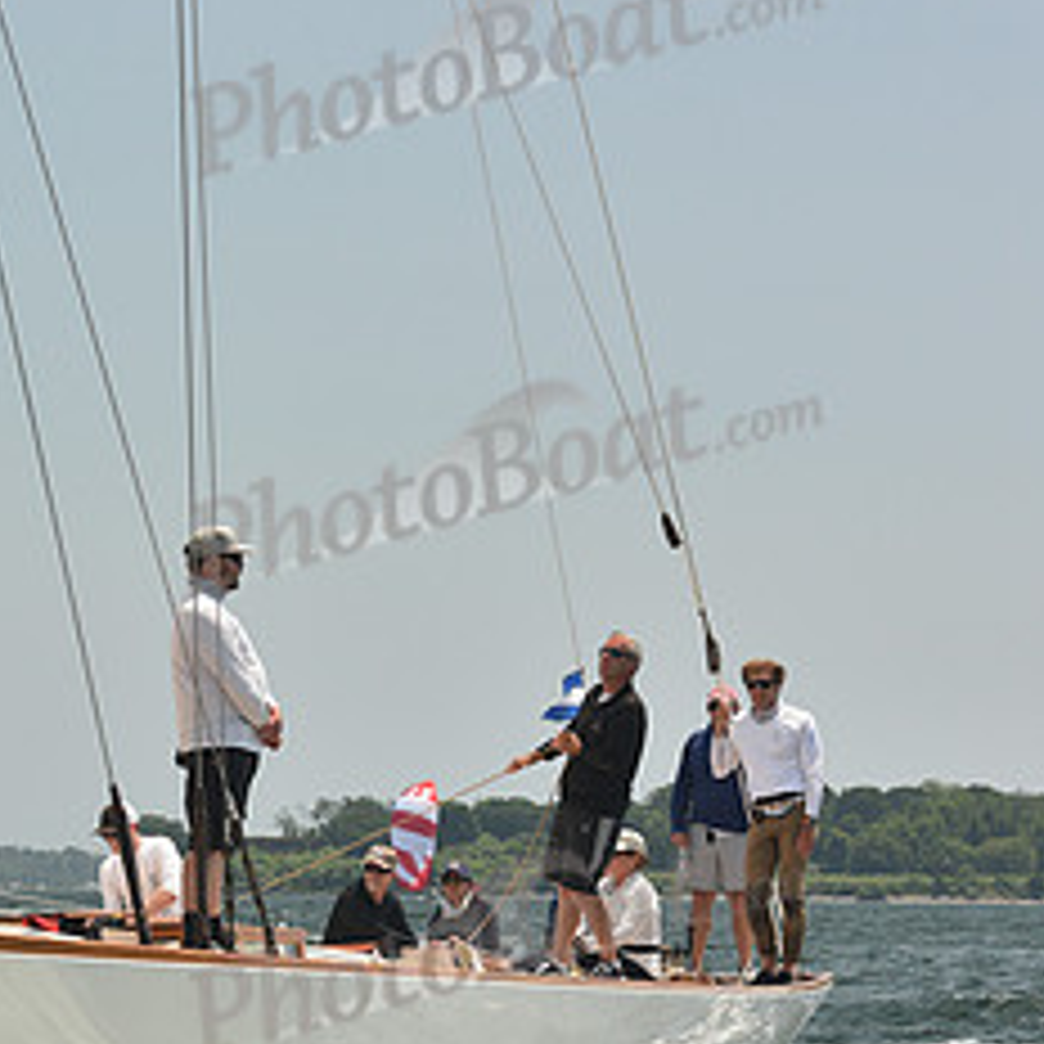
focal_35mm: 149
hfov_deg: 11.6
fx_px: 5084
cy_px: 772
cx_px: -40
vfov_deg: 11.7
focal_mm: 70
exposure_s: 1/640
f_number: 5.6
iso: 250
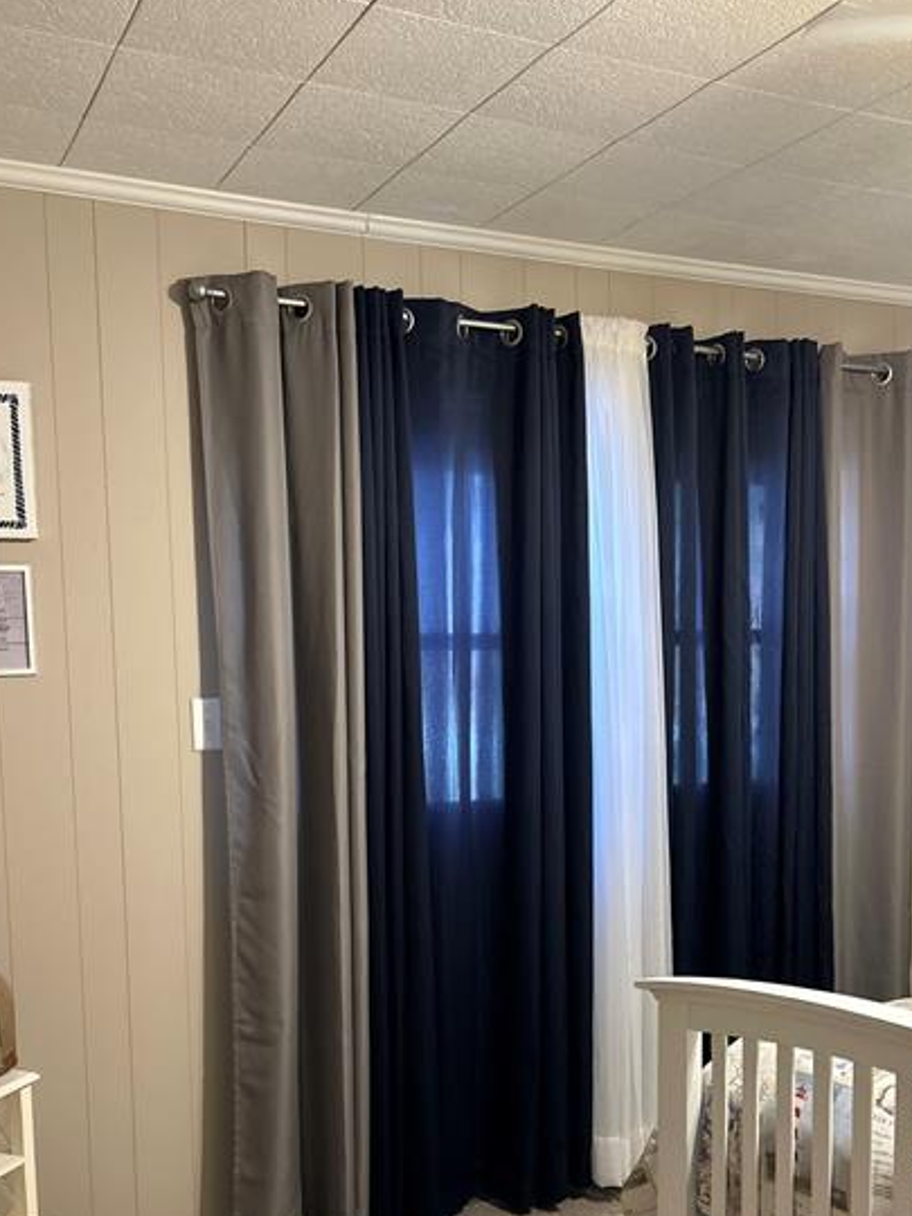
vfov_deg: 49.5
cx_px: 475
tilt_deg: -5.4
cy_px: 777
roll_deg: +0.5
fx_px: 1300
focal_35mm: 37
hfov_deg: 38.7
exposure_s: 1/60
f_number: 1.5
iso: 320
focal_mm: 5.7
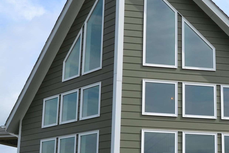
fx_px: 426
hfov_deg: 30.0
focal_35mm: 67
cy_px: 87
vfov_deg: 20.3
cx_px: 139
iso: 100
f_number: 8
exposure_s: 1/250
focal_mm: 18
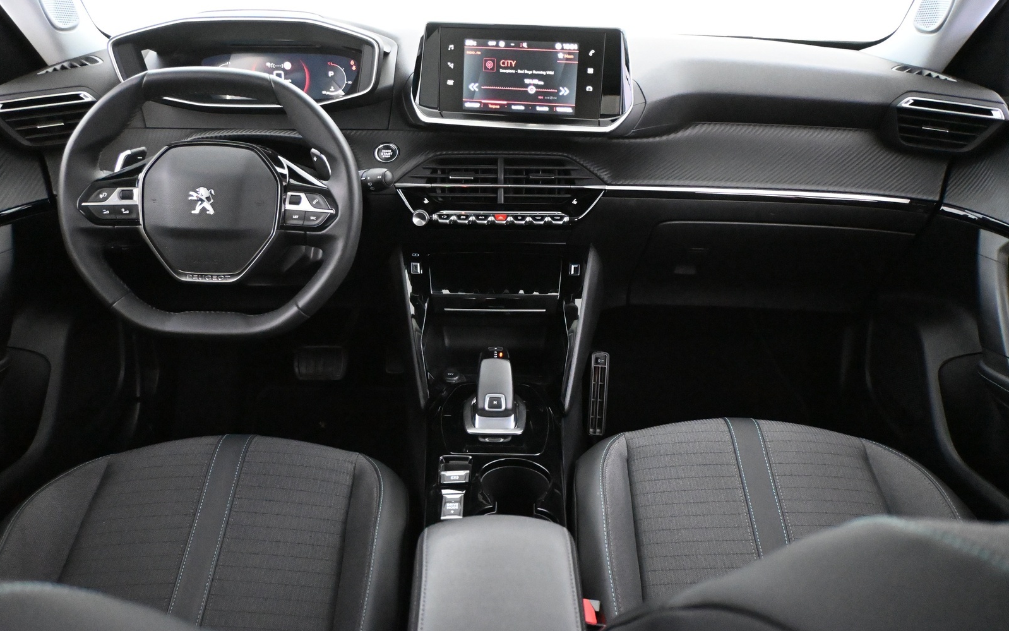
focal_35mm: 31
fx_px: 853
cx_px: 500
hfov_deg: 61.2
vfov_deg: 40.6
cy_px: 327
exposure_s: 1/50
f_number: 3.8
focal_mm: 20
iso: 12800
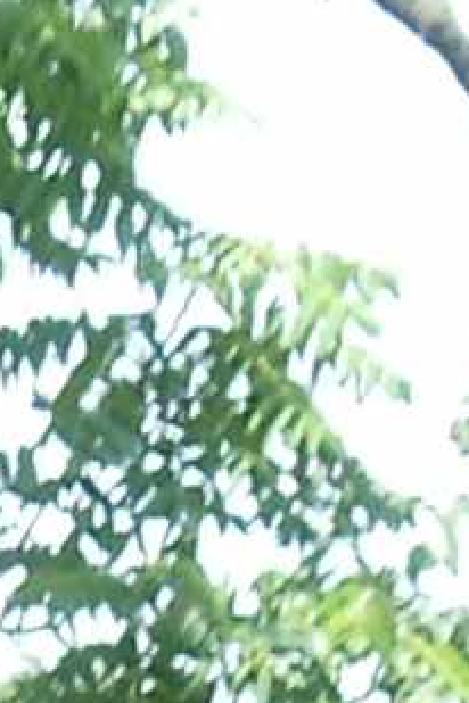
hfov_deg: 2.2
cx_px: -1109
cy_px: 2143
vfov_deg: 3.2
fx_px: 12330
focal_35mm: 631
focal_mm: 8.3
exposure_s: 1/200
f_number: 4.1
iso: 100
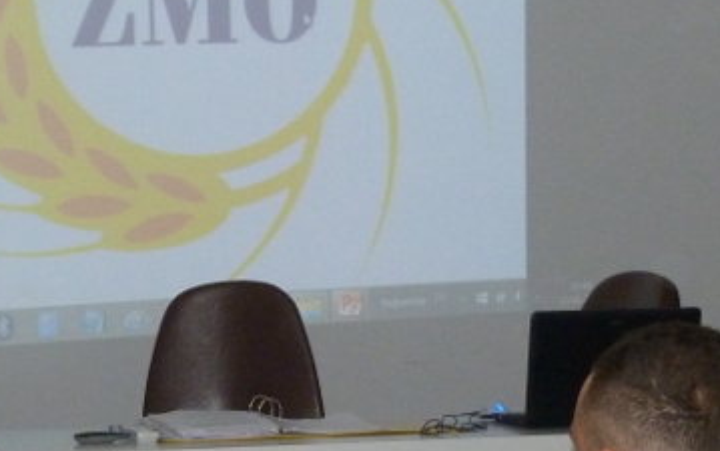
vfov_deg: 9.2
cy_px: 375
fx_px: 2789
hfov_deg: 14.7
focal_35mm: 142
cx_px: 359
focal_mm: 8.5
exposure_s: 1/60
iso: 250
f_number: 3.2
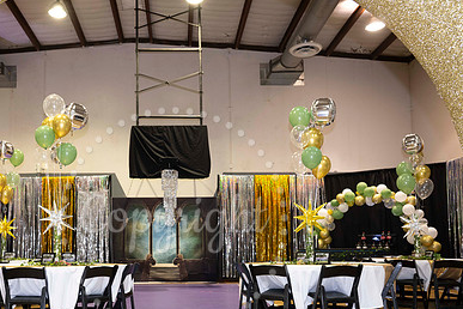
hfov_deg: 52.6
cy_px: 220
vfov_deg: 36.3
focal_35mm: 36
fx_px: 463
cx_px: 173
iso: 1250
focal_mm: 24
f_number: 5
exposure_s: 1/30
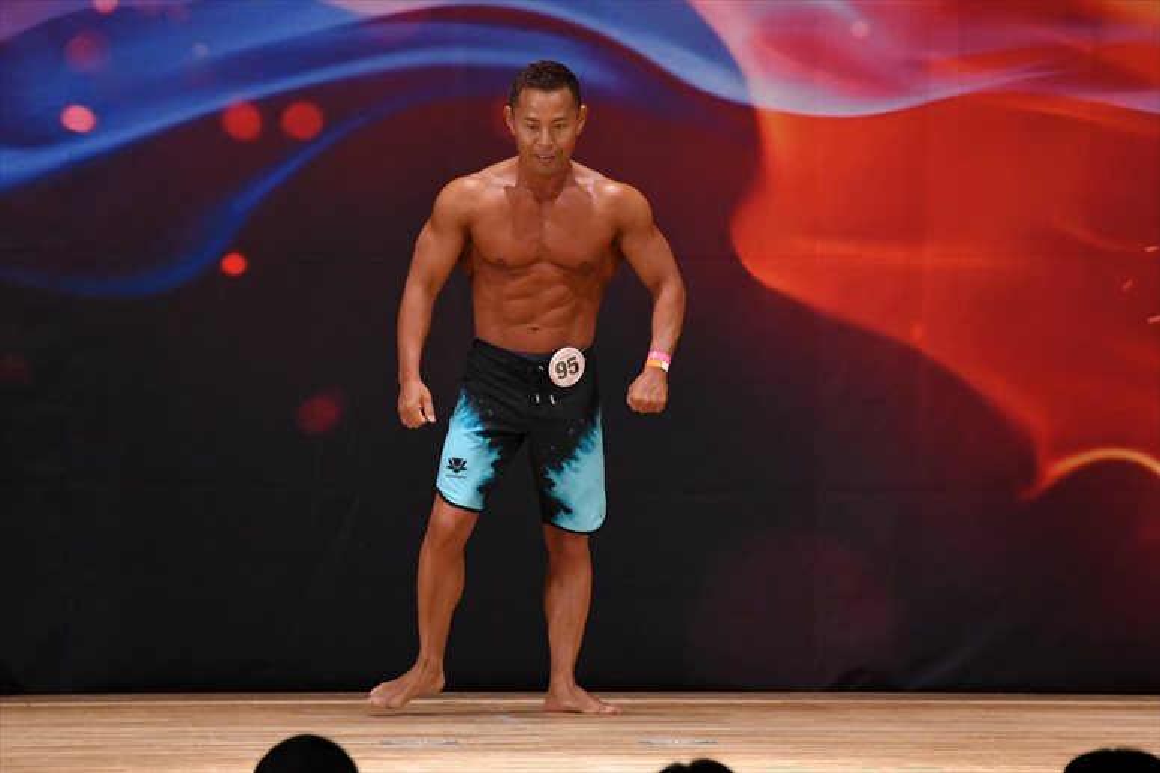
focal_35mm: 300
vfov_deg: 4.6
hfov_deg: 6.9
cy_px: 386
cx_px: 580
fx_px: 9662
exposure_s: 1/400
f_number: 5.6
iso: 3200
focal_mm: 200
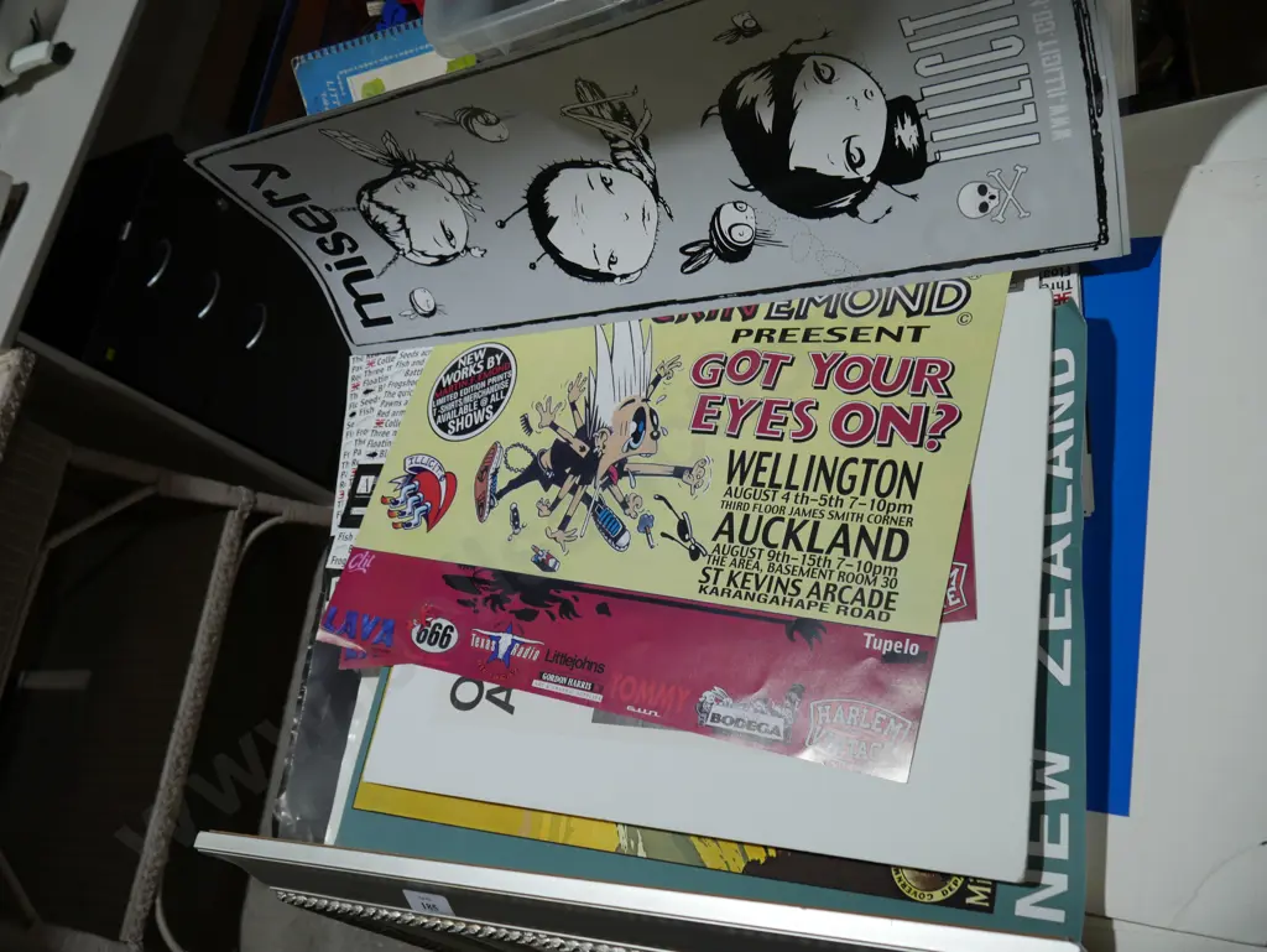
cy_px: 476
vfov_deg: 49.8
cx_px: 634
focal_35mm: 28
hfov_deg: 63.4
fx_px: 1025
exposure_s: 1/160
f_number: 4.5
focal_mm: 14
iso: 200
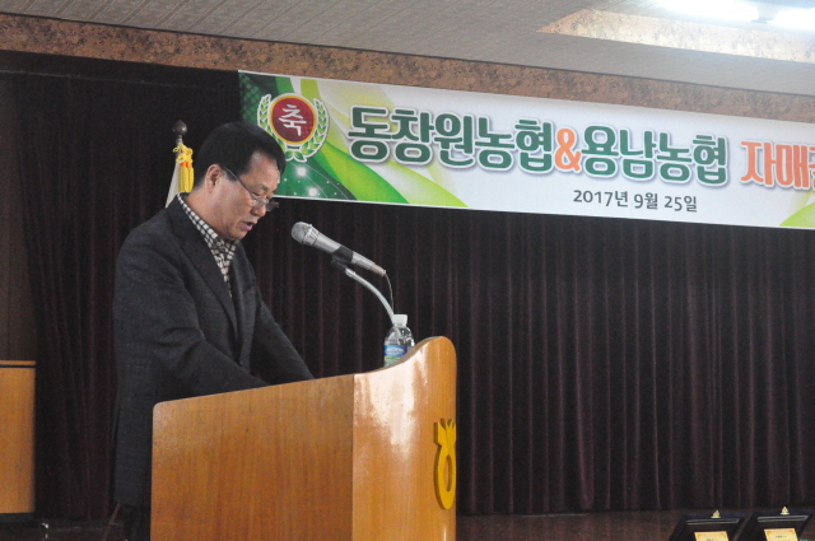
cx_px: 408
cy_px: 270
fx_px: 1492
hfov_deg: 30.5
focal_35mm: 66
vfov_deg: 20.6
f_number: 8
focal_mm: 44
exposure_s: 1/200
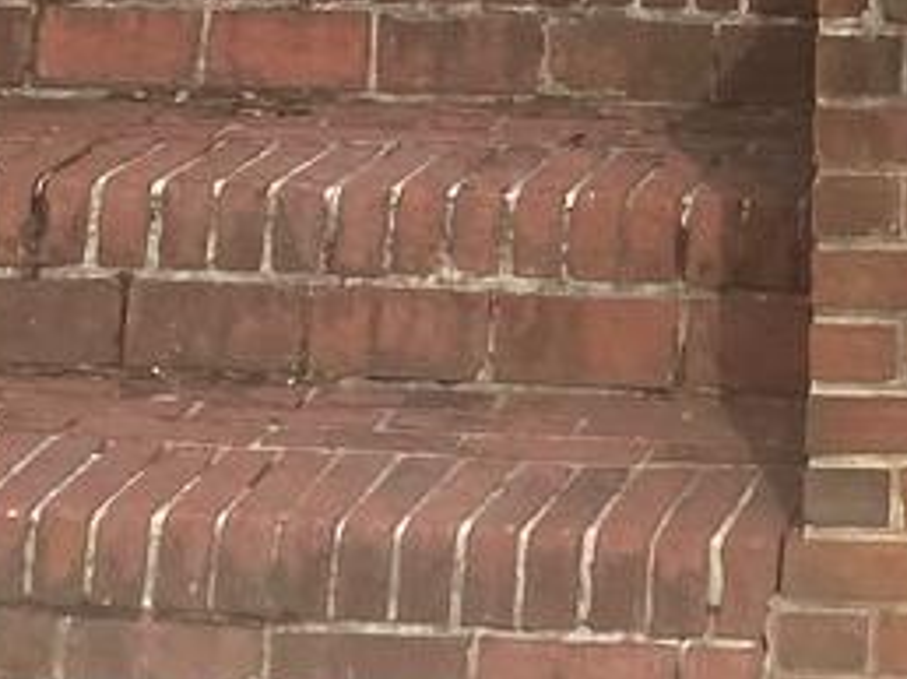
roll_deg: +2.9
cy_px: -1703
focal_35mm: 155
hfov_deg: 11.9
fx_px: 4057
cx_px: 1582
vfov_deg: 7.6
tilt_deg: +14.6
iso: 32
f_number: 1.8
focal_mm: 4.25
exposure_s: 1/3300
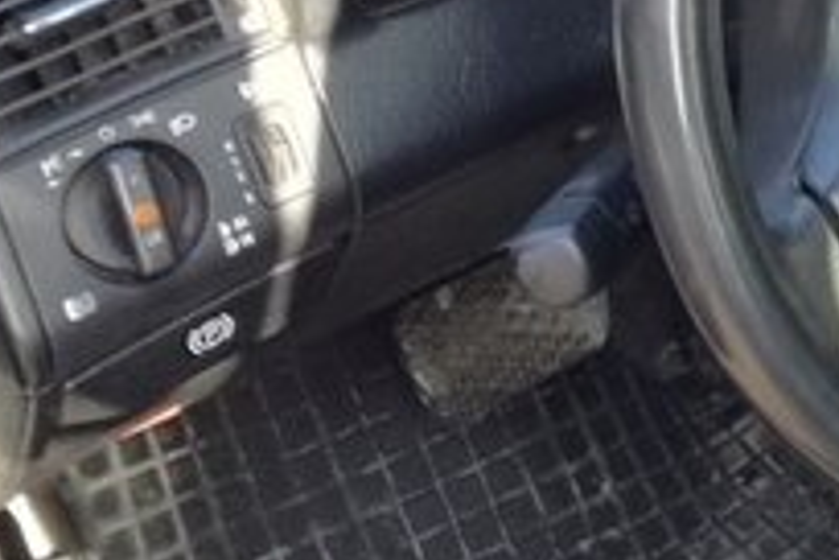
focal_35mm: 91
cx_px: 1164
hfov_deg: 20.0
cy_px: -84
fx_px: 2121
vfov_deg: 14.6
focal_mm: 3.79
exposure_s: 1/50
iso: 80
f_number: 2
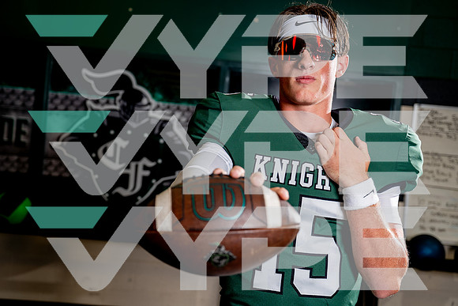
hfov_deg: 34.7
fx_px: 732
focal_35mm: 58
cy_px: 153
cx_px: 229
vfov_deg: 23.6
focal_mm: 55
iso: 100
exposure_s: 1/250
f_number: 4
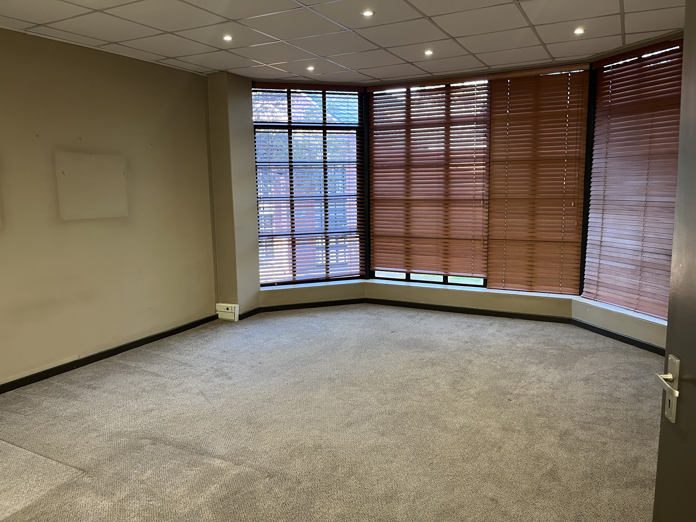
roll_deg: +0.6
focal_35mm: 26
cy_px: 261
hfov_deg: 67.3
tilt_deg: -9.0
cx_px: 348
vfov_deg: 53.1
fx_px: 523
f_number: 1.6
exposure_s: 1/50
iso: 100
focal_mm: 5.1
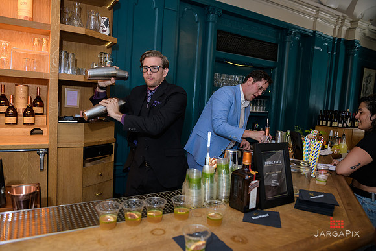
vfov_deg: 49.6
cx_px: 188
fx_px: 272
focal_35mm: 26
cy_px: 126
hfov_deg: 69.4
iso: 1000
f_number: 3.2
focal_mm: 26
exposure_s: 1/125
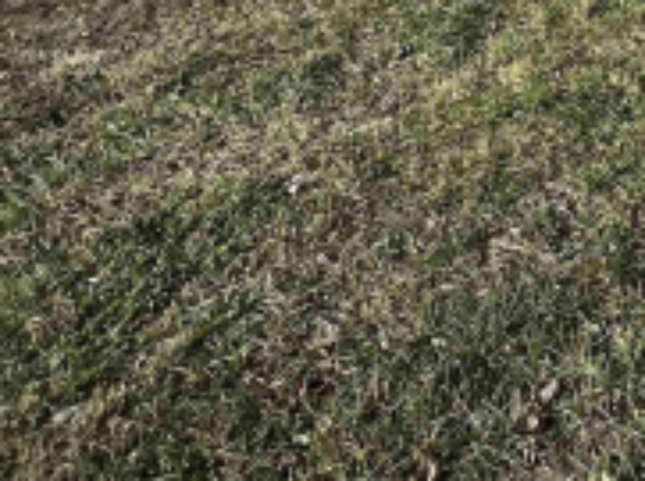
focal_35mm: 48
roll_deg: -1.4
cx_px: 647
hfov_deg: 35.8
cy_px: -278
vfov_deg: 23.1
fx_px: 893
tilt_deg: -9.0
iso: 32
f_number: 1.8
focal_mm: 1.57
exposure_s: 1/752
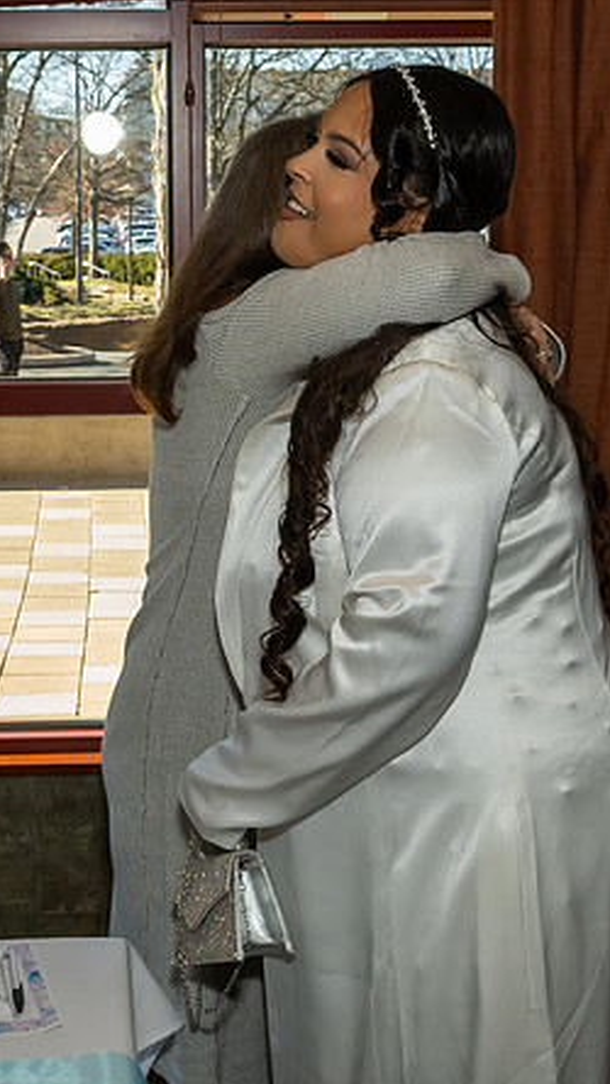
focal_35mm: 56
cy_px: 442
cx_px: 199
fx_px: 1609
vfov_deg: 37.1
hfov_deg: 21.4
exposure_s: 1/250
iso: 1000
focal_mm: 19
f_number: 7.1
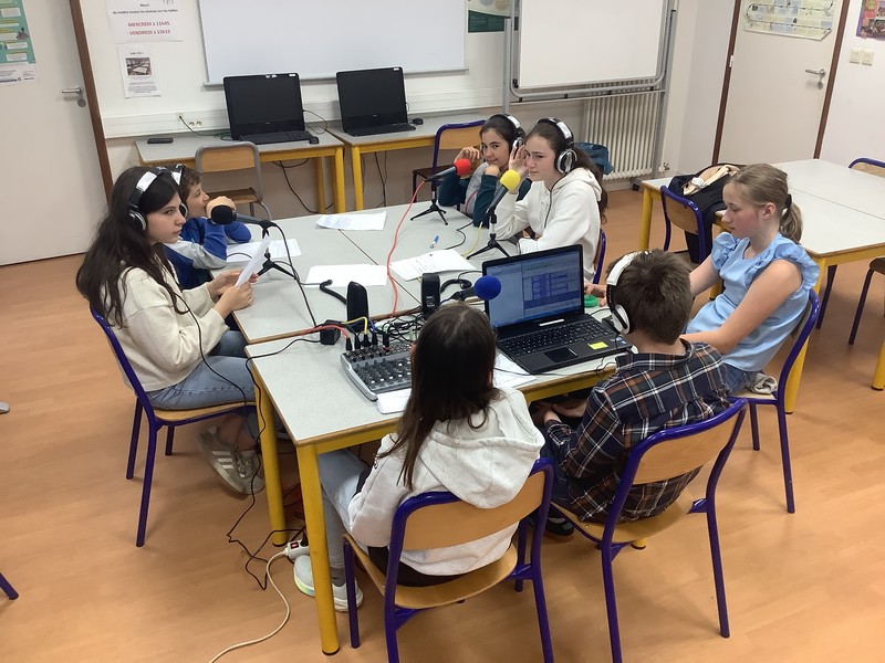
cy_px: 332
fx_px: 793
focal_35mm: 31
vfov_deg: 45.4
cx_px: 442
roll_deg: -1.1
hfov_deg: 58.4
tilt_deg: -25.7
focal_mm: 3.3
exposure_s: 1/50
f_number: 2.4
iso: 125
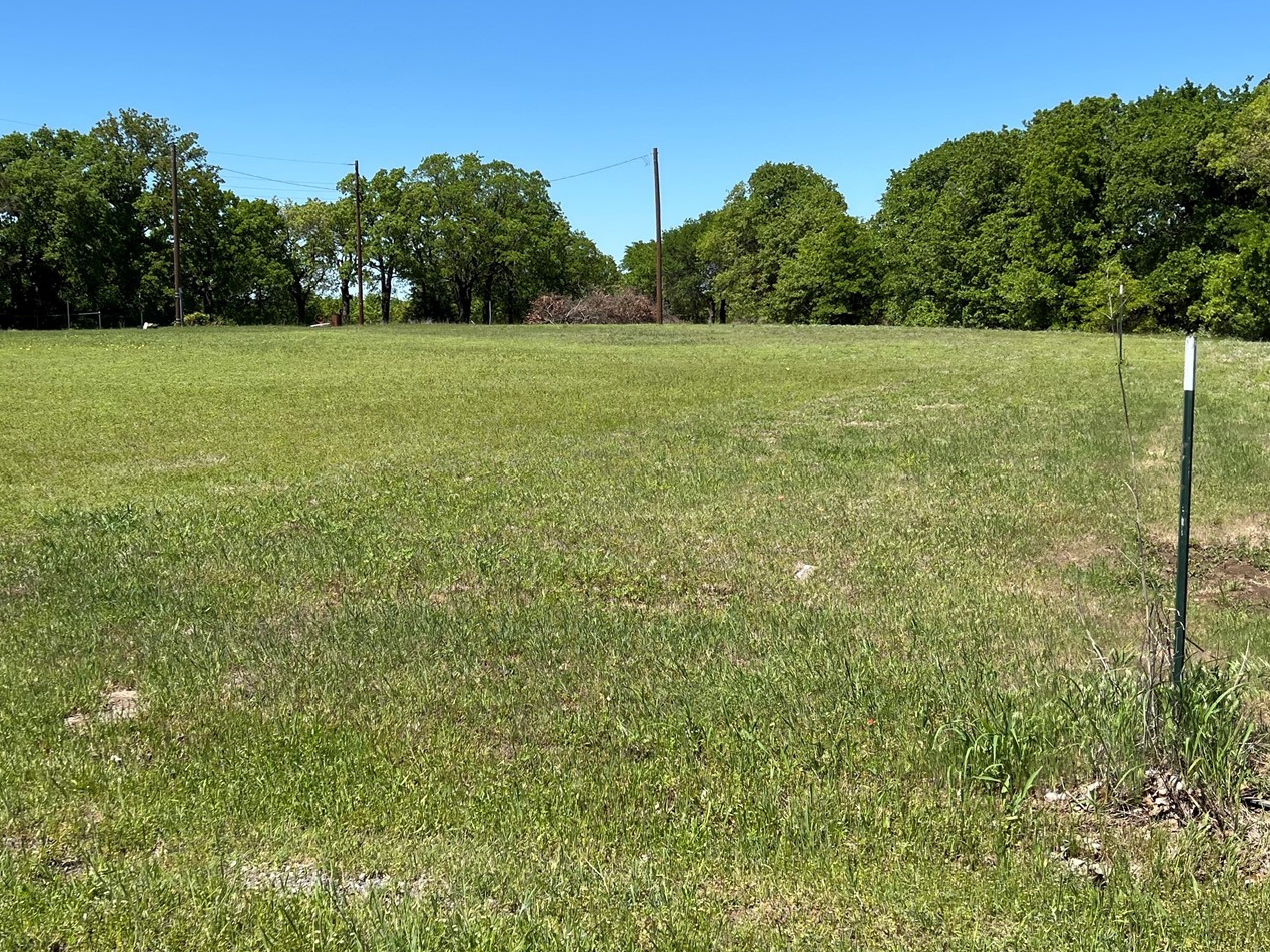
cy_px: 460
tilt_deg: -7.0
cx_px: 600
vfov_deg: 34.3
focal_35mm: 42
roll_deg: -0.9
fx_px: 1541
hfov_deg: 44.8
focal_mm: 5.7
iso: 50
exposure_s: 1/3831
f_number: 1.5
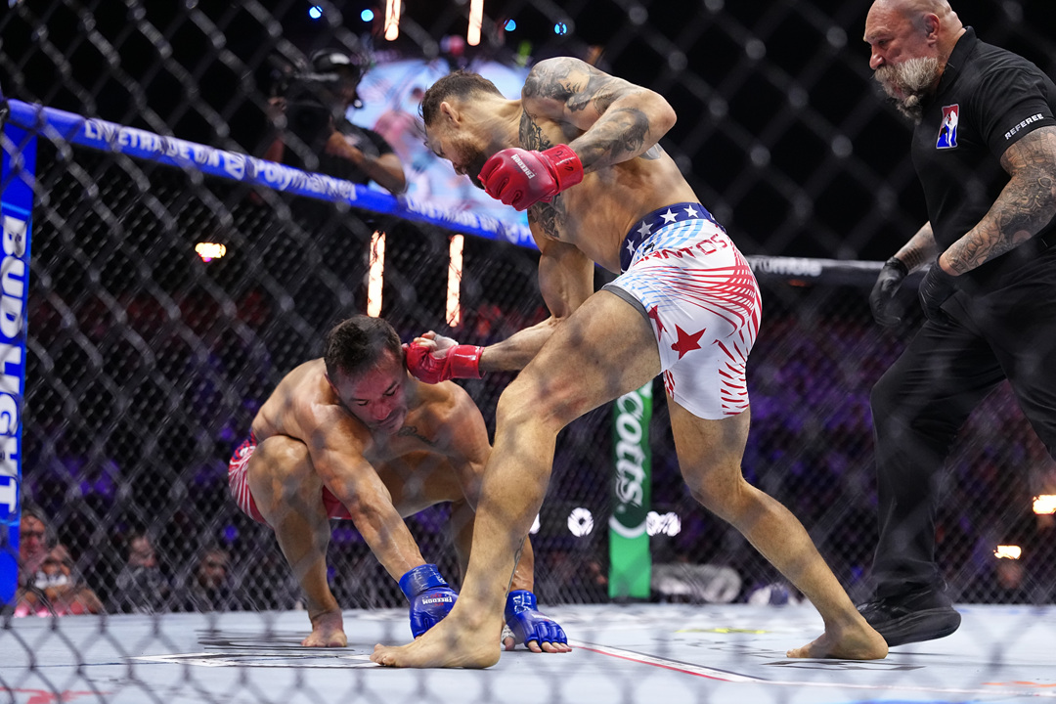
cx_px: 528
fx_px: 1789
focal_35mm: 61
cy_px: 352
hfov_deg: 32.9
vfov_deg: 22.3
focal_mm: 61
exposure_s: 1/1600
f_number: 2.2
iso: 4000
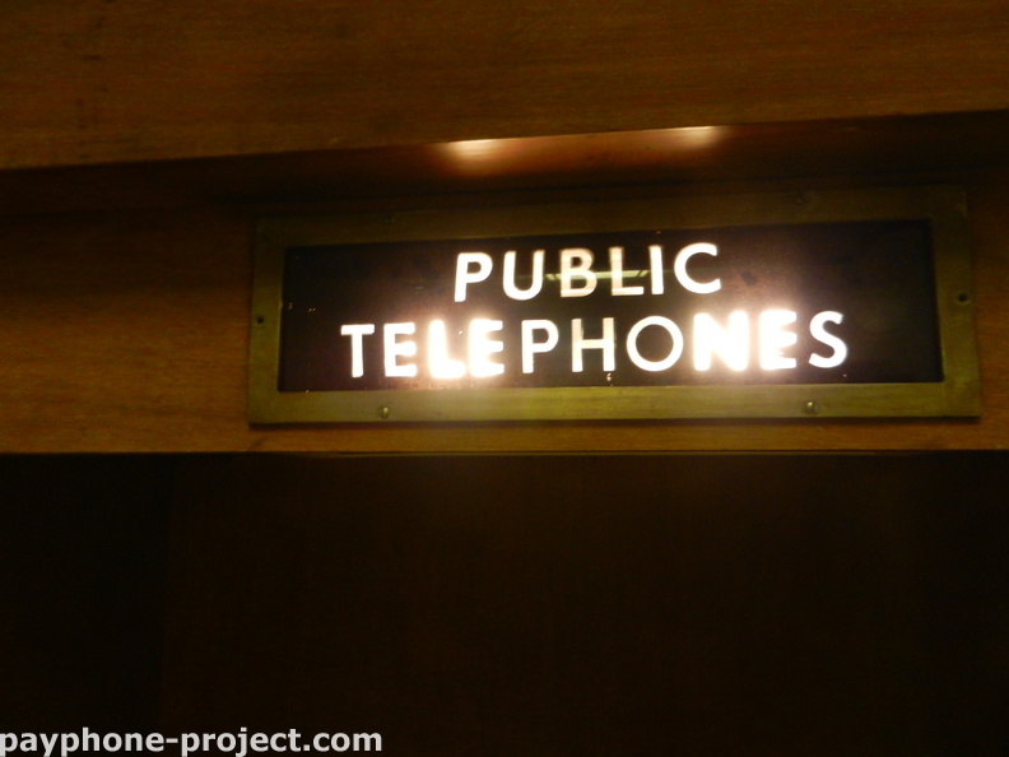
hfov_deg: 69.4
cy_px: 378
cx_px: 504
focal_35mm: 25
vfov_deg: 54.9
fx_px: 729
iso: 400
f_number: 3.5
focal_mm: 4.5
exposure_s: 1/20
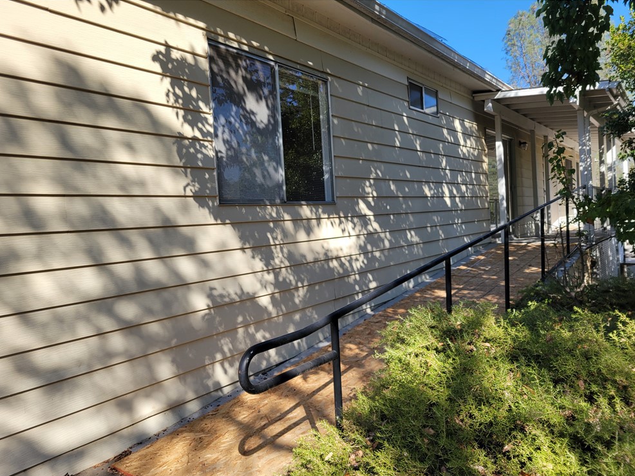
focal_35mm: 27
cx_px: 319
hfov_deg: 65.3
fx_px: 495
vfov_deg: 51.4
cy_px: 246
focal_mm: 5.4
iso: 40
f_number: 1.8
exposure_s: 1/1272
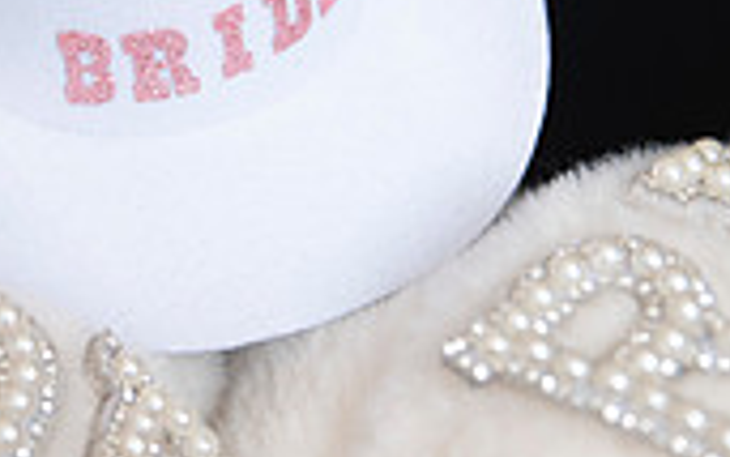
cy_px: 175
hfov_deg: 12.0
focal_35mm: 173
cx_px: 77
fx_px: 3443
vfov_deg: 7.6
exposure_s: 1/160
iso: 400
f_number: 2.8
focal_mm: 50
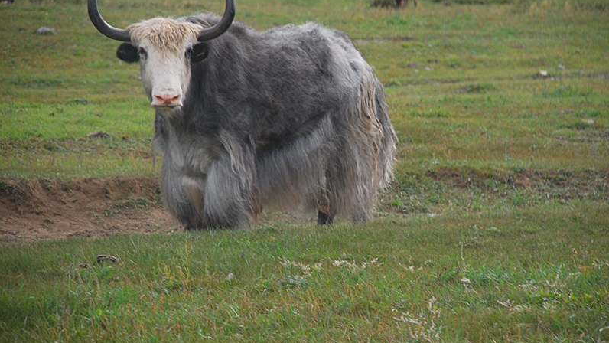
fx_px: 3449
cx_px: 305
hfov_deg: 10.1
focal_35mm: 214
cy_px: 153
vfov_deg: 5.7
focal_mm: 135
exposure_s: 1/500
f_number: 5.6
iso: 400
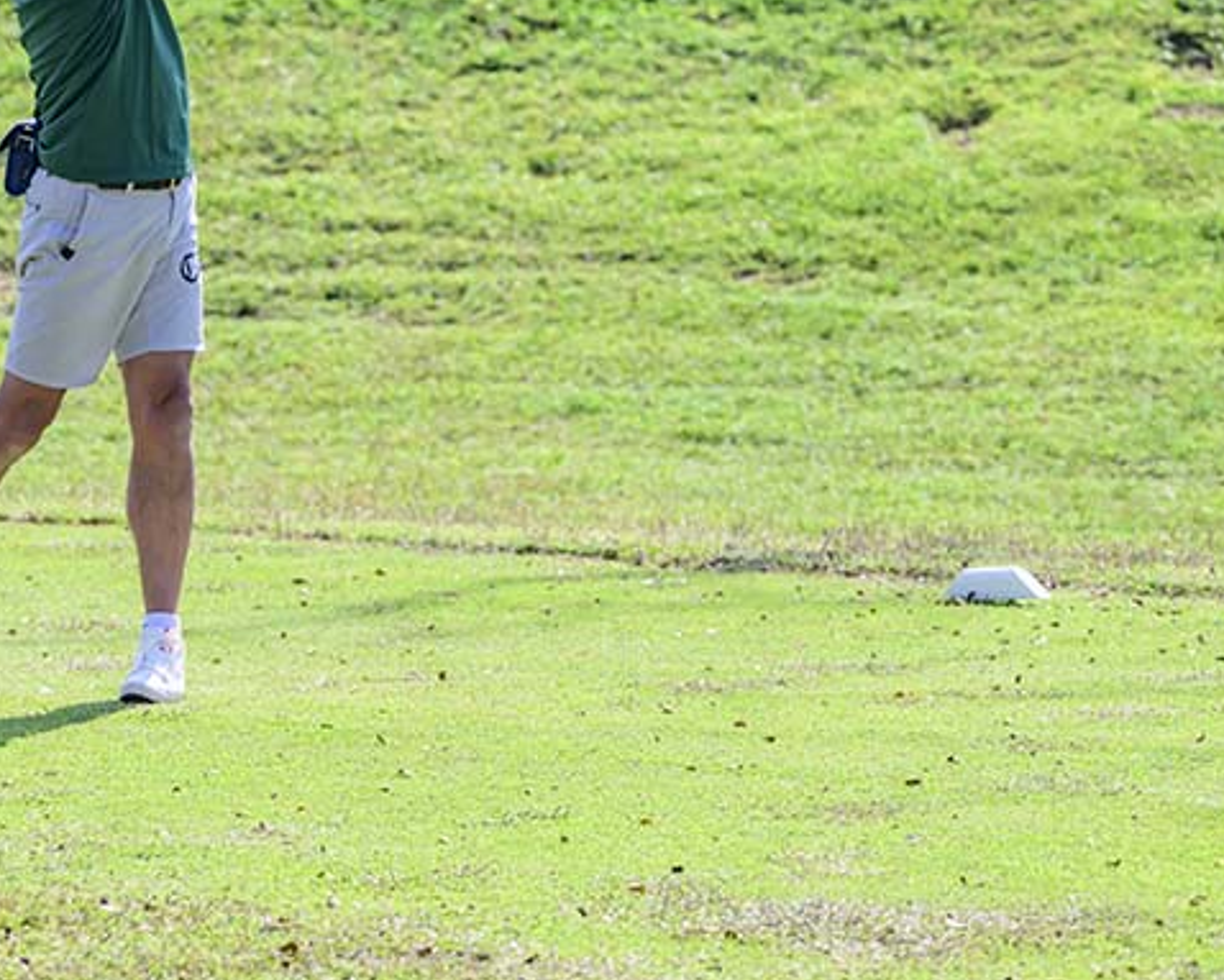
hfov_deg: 8.5
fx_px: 8192
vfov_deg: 6.8
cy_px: 179
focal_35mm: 226
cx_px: 312
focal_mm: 120
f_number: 3.5
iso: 1600
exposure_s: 1/10000
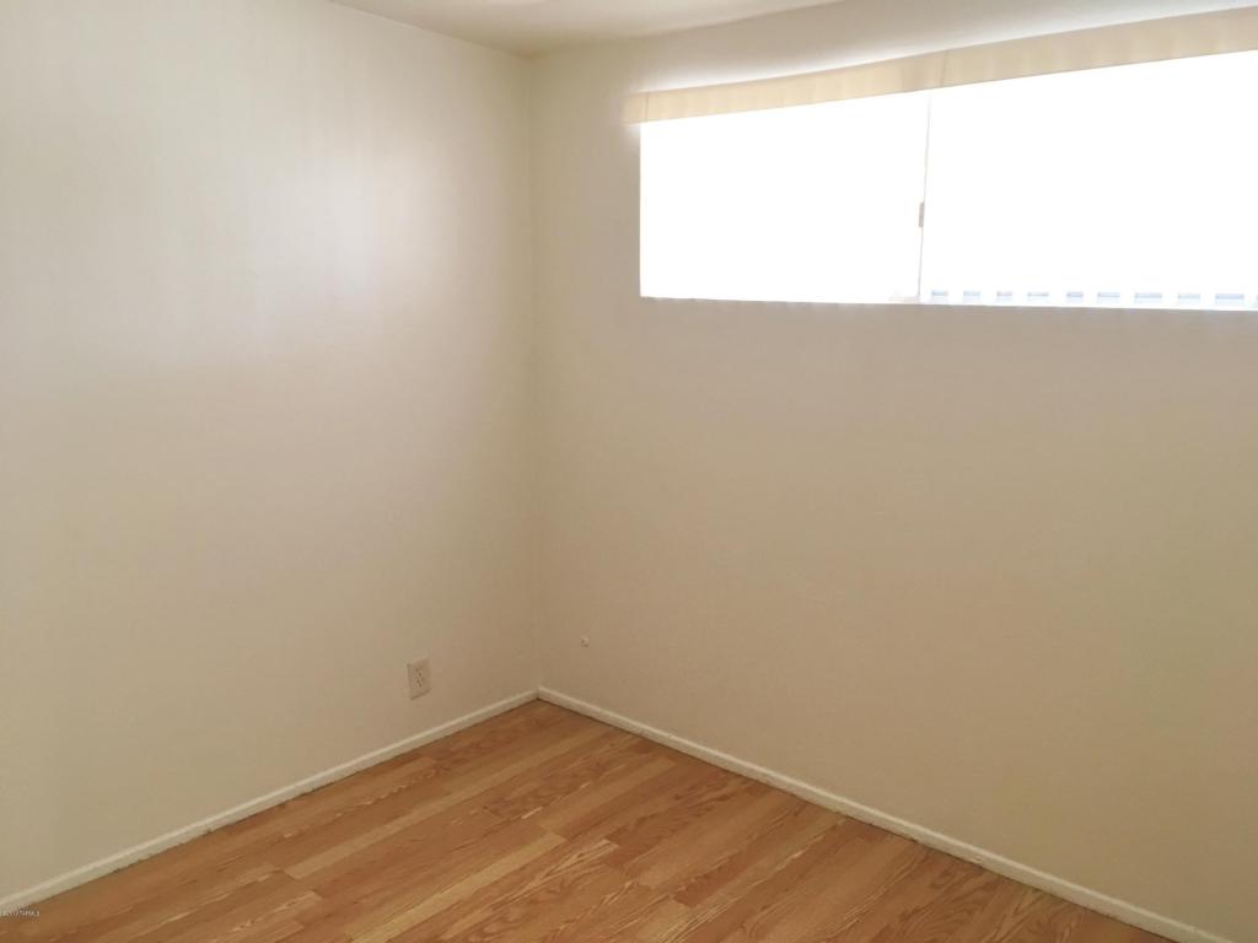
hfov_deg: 61.7
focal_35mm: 29
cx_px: 629
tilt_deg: -10.0
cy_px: 472
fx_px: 1054
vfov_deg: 48.2
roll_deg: -0.9
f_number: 2.2
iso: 80
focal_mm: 4.15
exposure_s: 1/30
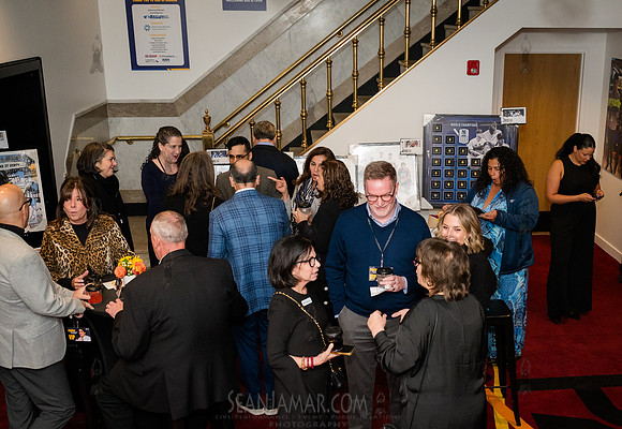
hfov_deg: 43.4
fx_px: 773
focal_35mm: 44
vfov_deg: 30.9
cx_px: 394
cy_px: 258
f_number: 5
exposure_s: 1/400
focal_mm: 35
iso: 6400
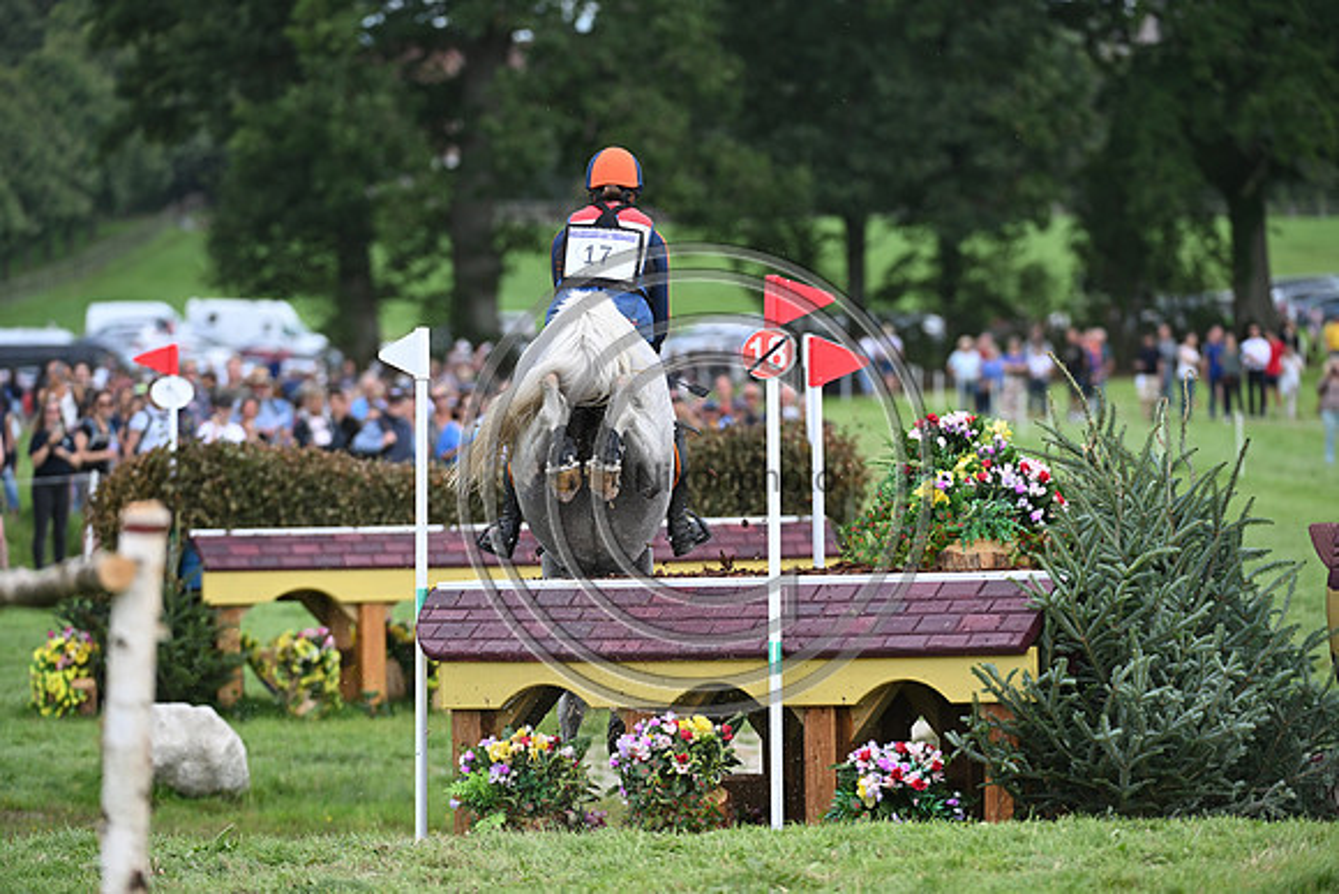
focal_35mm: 270
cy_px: 447
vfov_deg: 5.1
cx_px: 670
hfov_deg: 7.6
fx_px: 10044
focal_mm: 270
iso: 720
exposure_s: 1/1600
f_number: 5
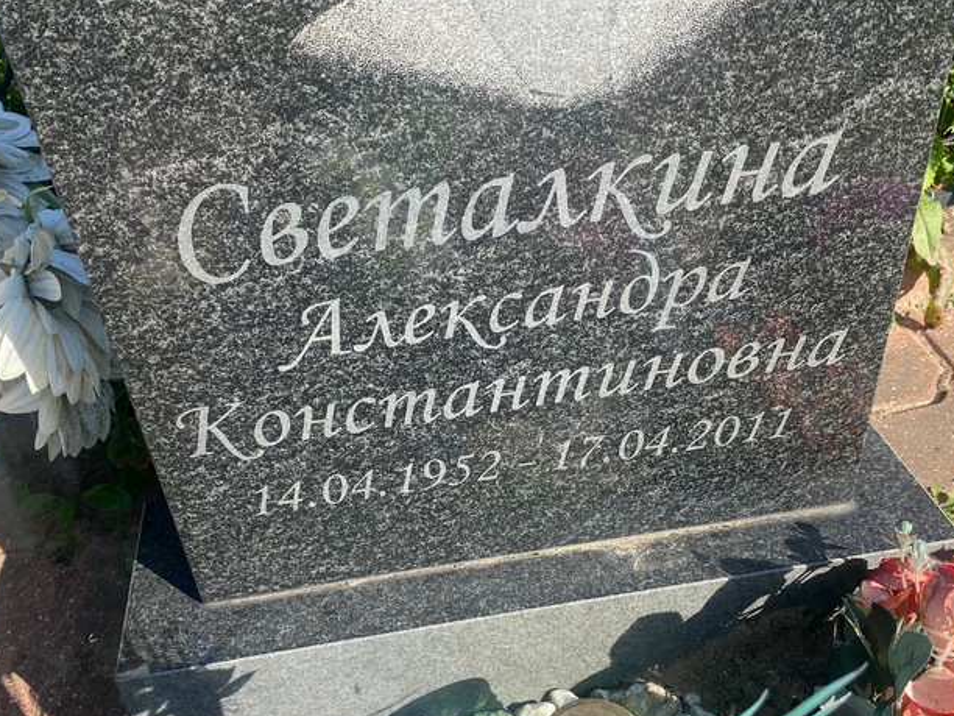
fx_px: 937
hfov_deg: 54.0
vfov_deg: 41.7
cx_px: 479
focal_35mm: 34
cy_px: 402
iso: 32
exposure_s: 1/1678
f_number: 1.8
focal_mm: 4.25
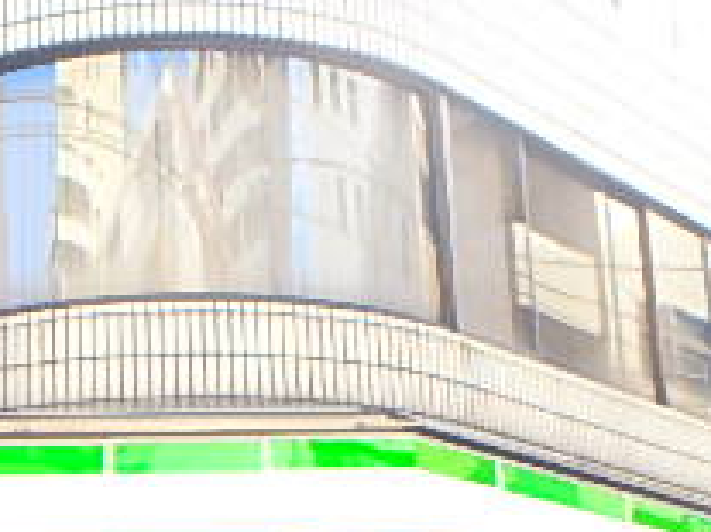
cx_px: 45
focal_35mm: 65
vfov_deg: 21.7
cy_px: 542
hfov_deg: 28.5
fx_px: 1334
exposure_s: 1/80
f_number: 3.5
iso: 125
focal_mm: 3.7
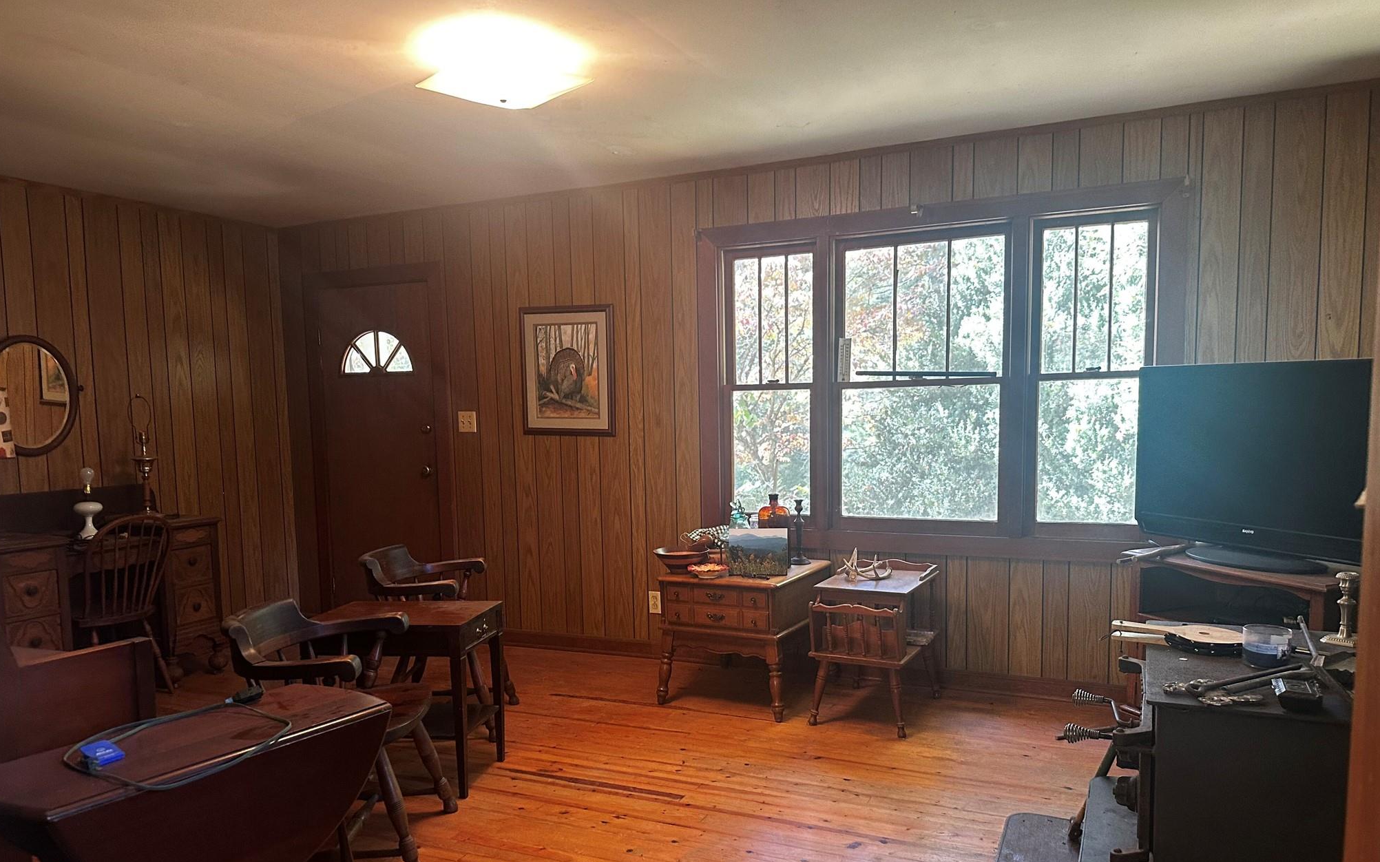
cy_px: 506
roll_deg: +1.7
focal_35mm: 26
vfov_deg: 47.4
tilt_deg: -3.5
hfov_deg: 70.4
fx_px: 978
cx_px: 687
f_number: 1.78
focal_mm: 6.86
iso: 250
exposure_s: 1/60
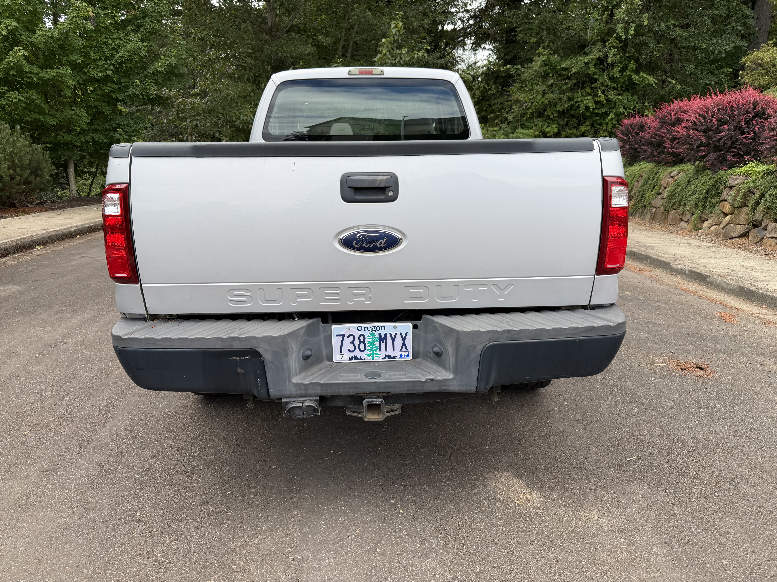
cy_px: 291
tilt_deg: -13.8
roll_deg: -1.4
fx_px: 539
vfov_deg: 56.8
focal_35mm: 24
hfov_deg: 71.6
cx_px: 388
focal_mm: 6.76
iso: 80
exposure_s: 1/1271
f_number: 1.78
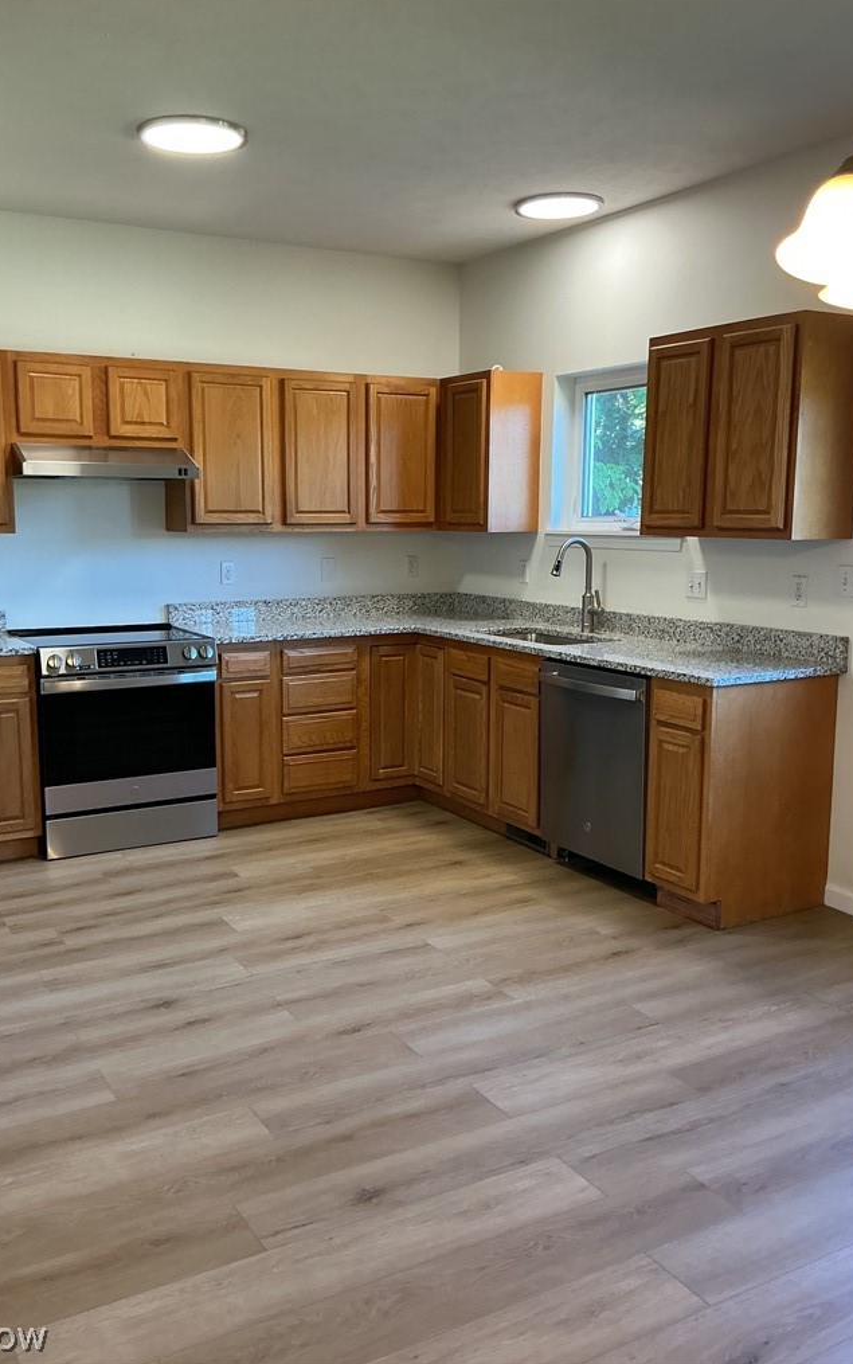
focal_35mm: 31
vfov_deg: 61.2
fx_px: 1152
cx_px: 377
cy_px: 679
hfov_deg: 40.6
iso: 80
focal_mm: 3
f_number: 1.8
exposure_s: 1/60
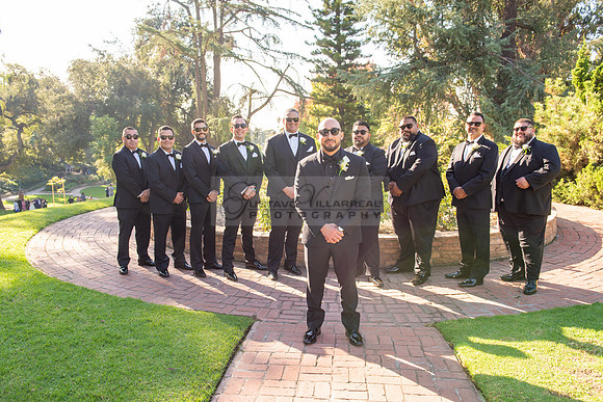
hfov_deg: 60.3
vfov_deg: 42.3
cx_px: 302
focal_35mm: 31
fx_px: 519
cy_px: 201
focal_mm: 31
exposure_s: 1/250
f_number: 5.6
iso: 200
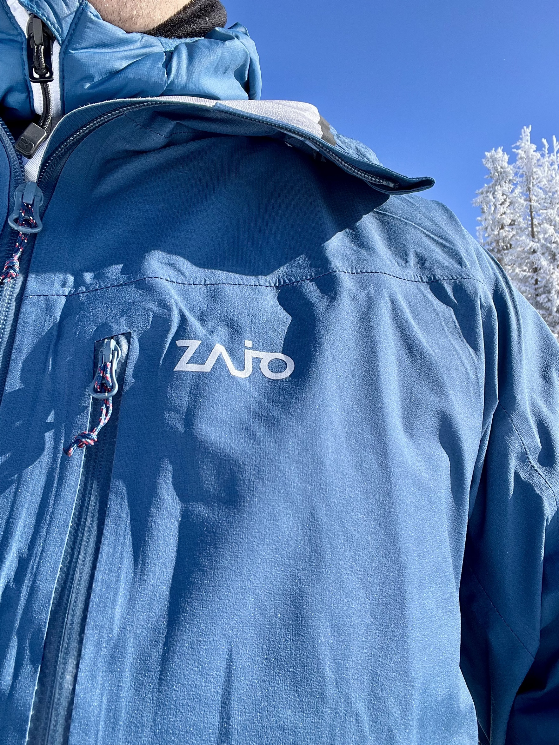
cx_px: 280
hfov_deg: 46.8
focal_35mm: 30
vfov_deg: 60.0
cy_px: 372
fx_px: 646
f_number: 2.2
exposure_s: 1/659
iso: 32
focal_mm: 2.71
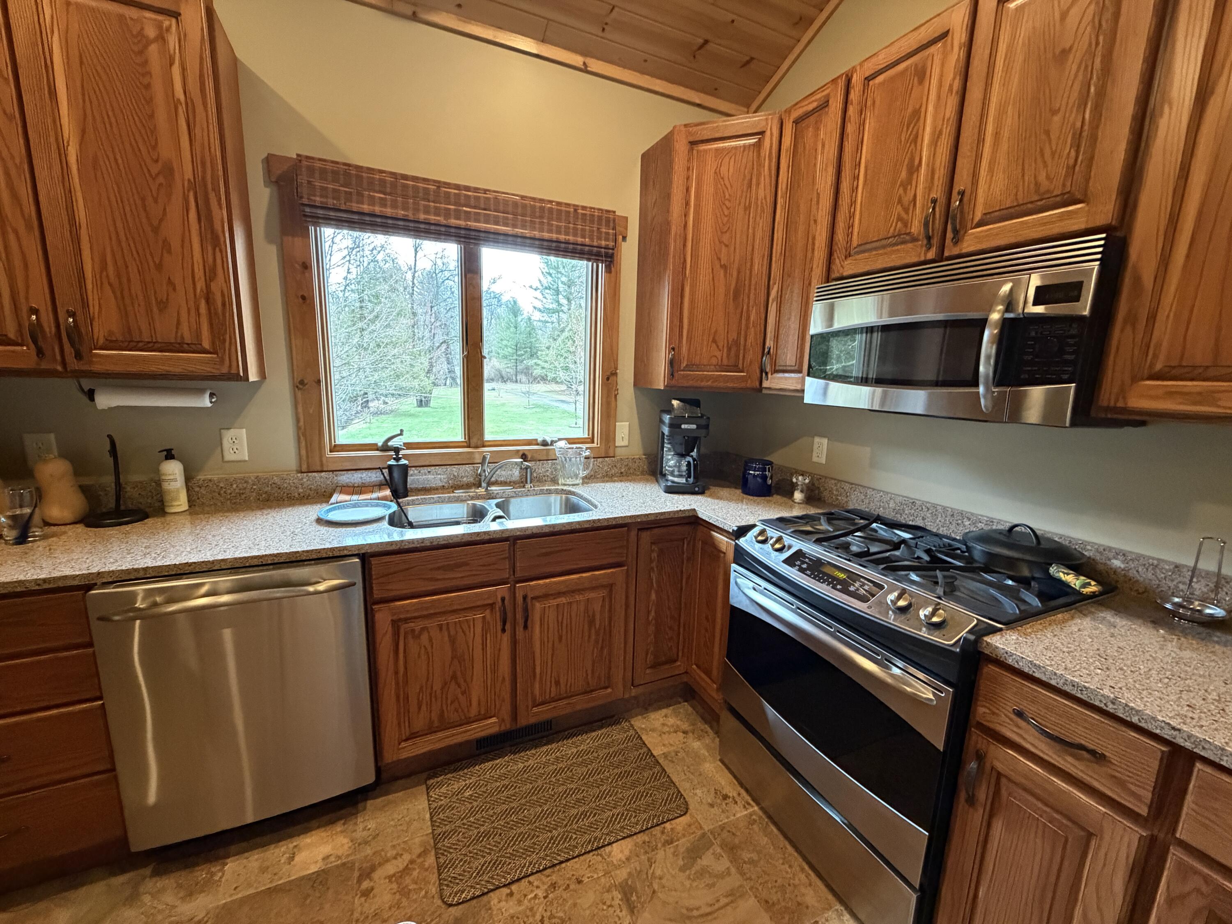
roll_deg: -1.6
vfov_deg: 85.7
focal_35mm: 14
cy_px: 462
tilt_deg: -9.6
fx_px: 498
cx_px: 616
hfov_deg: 102.1
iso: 800
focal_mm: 2.22
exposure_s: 1/60
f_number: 2.2
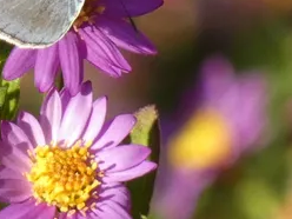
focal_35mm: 824
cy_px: 21
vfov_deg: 1.8
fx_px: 6951
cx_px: -36
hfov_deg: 2.4
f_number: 5.6
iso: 400
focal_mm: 57.2
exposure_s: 1/250
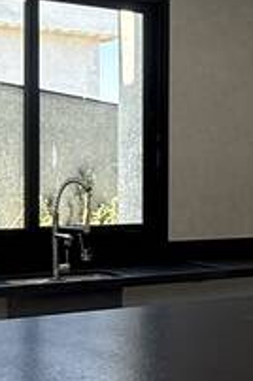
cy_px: 194
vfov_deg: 26.0
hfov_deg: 17.4
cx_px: 181
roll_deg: +0.2
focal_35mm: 78
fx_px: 825
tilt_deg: +0.3
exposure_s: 1/166
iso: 64
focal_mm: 2.22
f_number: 2.2
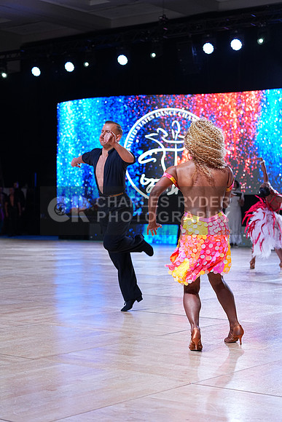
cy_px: 211
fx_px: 822
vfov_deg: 28.8
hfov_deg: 19.5
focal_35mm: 70
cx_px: 141
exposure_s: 1/400
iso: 1000
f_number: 4
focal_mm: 70
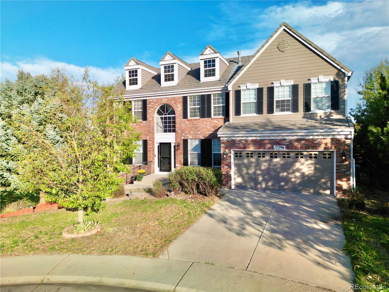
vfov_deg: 56.8
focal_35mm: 24
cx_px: 194
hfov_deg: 71.6
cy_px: 146
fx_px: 270
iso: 120
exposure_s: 1/60
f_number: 1.7
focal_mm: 6.72
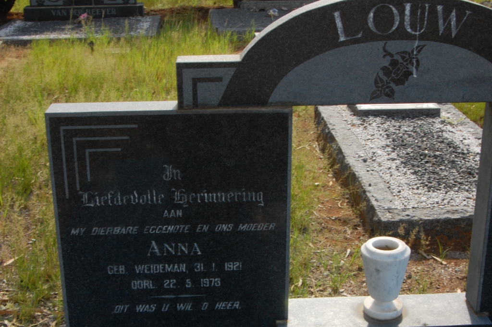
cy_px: 164
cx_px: 246
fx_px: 717
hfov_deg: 37.9
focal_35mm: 52
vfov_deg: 25.7
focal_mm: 35
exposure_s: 1/30
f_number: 22
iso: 560
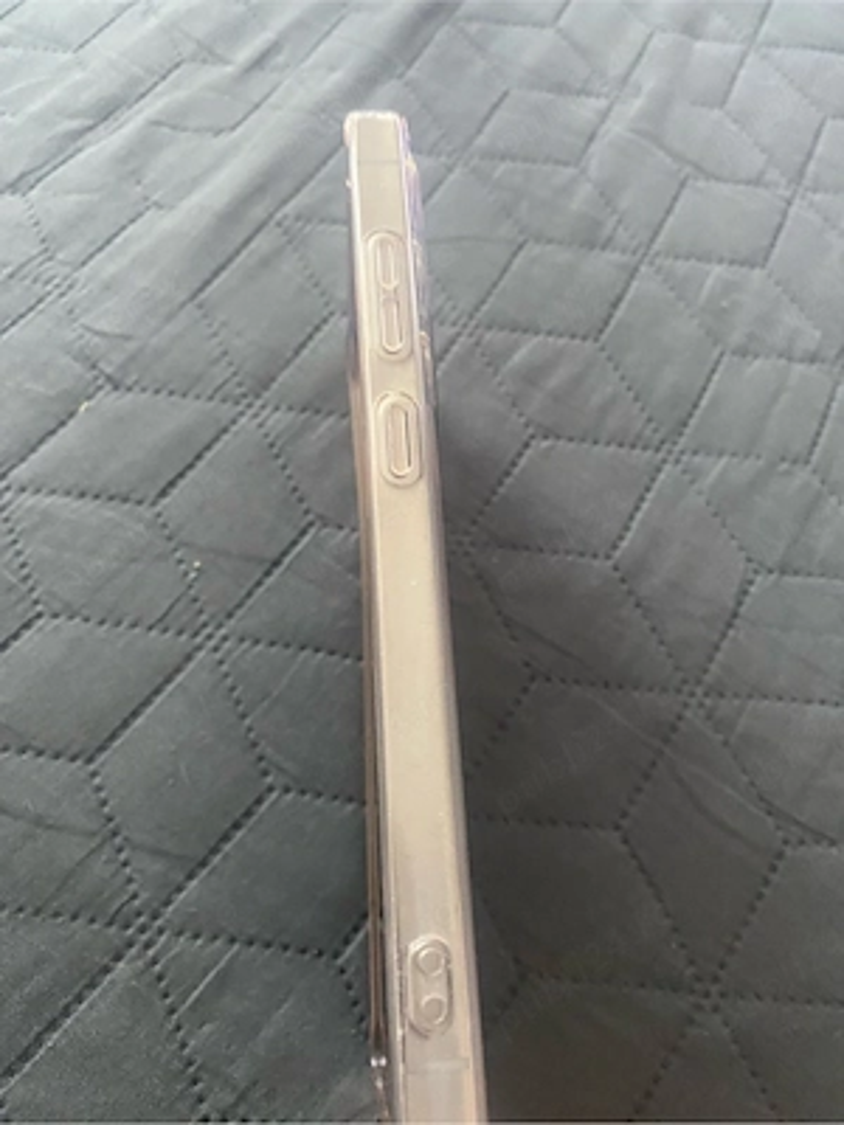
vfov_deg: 67.3
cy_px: 562
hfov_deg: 53.1
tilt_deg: -62.8
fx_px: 845
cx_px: 422
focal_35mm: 26
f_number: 1.8
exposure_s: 1/33
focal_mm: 4.25
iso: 500
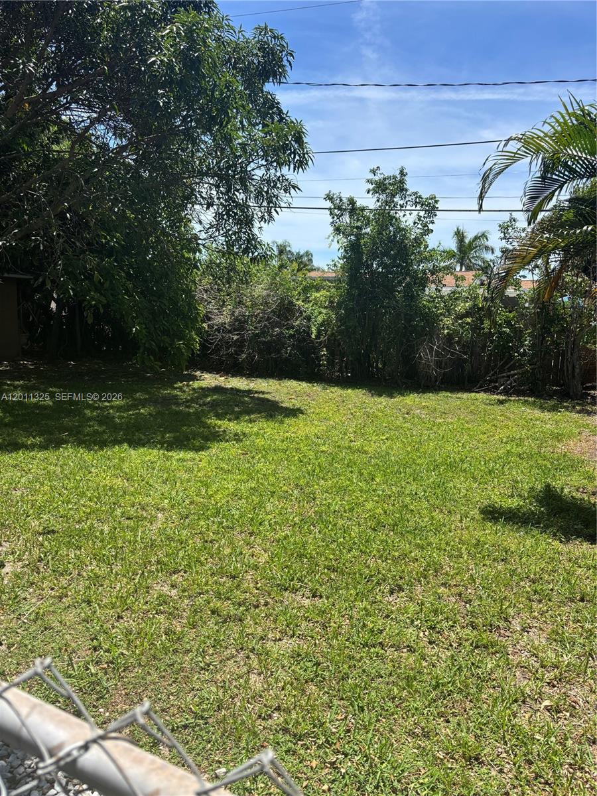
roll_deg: -2.4
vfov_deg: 67.3
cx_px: 298
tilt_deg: -7.2
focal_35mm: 26
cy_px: 398
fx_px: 598
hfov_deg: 53.1
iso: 50
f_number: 1.6
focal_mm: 5.96
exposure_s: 1/2571
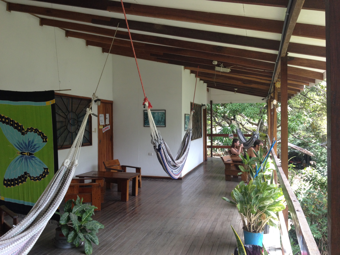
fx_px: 344
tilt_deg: -4.5
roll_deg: +1.2
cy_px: 128
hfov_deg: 52.6
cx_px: 170
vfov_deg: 40.7
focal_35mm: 35
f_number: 2.4
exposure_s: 1/120
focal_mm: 4.28
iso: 64
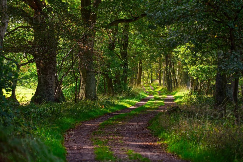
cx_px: 122
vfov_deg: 7.5
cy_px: 81
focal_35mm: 184
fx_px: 1242
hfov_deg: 11.2
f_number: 6.3
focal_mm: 184
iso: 200
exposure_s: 1/125
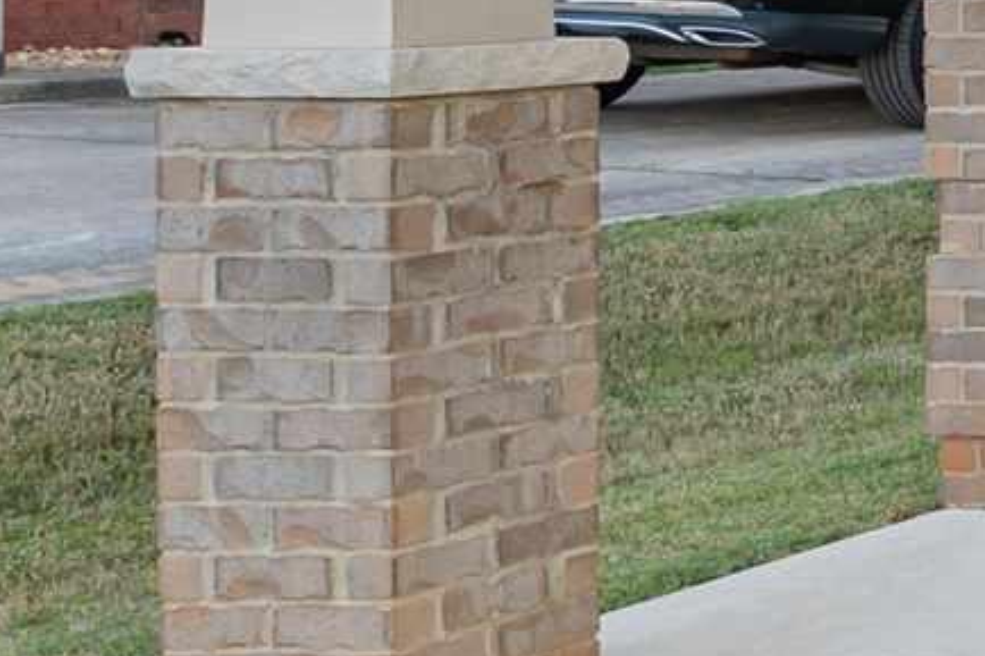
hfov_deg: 10.8
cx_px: 3114
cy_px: -137
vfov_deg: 13.4
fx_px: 2708
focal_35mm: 99
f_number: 5
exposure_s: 1/25
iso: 250
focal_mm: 14
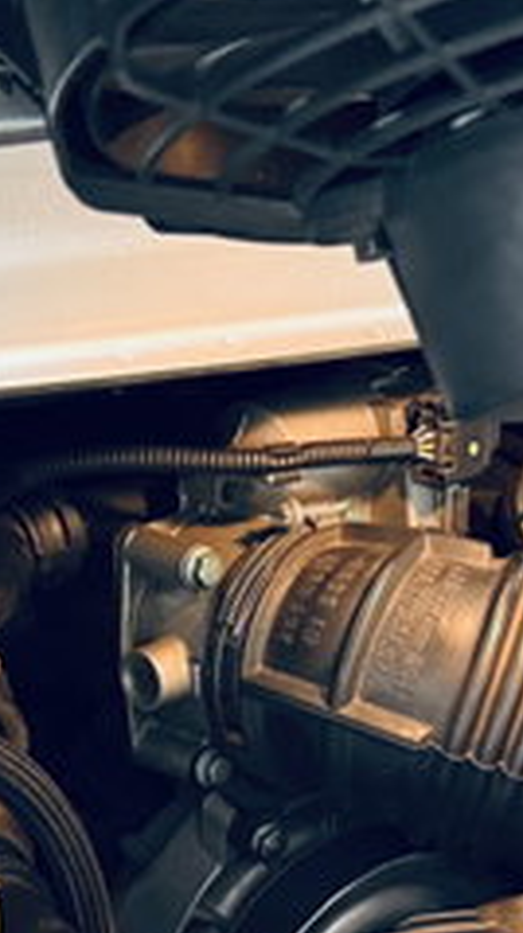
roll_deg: -7.5
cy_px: 839
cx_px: 289
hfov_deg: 14.4
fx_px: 2076
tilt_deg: -31.2
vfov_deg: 24.6
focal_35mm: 84
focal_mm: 6.76
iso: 800
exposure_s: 1/33
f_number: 1.78
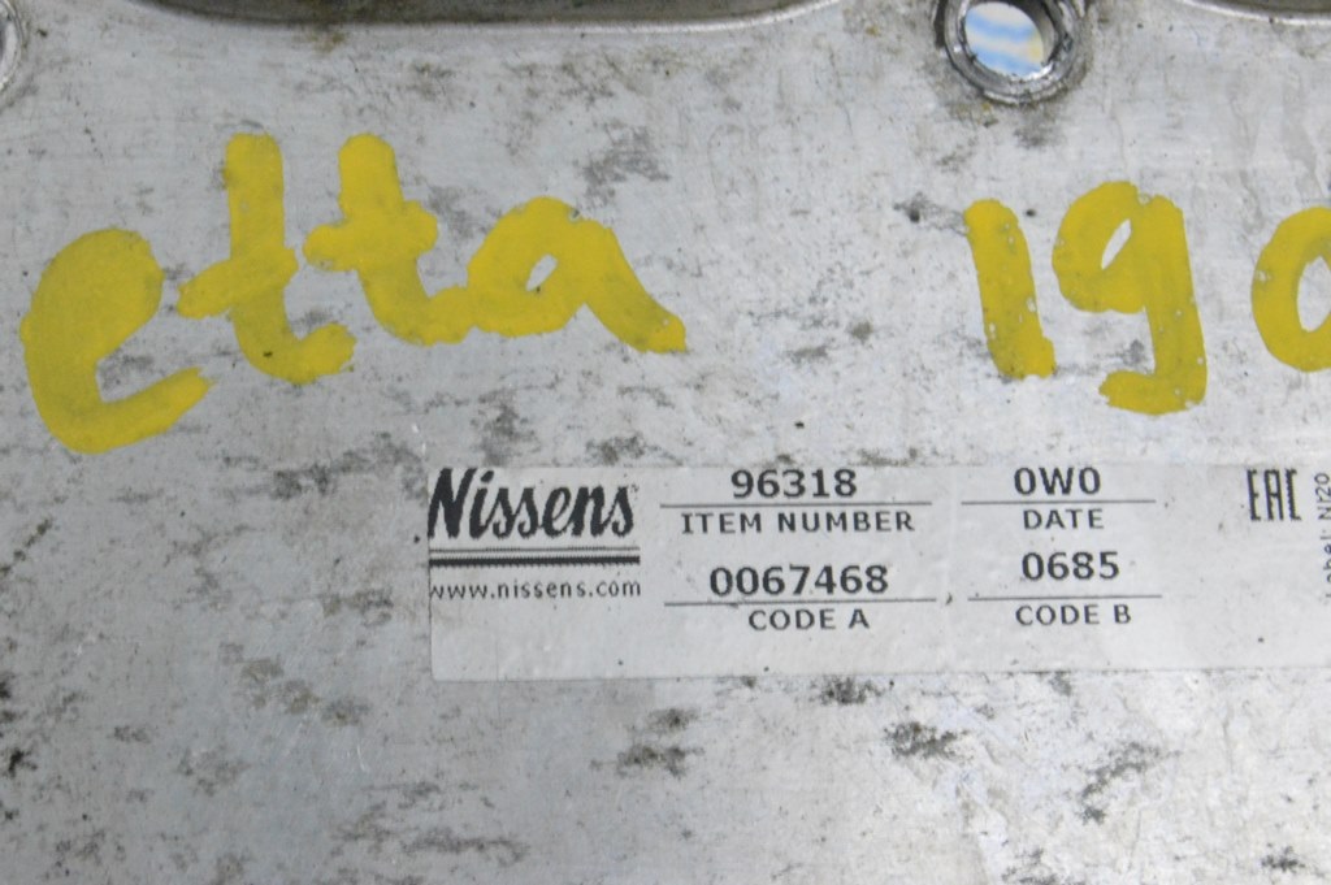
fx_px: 3048
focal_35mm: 82
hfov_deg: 24.6
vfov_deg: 16.5
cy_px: 442
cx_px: 666
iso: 6400
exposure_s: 1/20
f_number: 20
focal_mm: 55
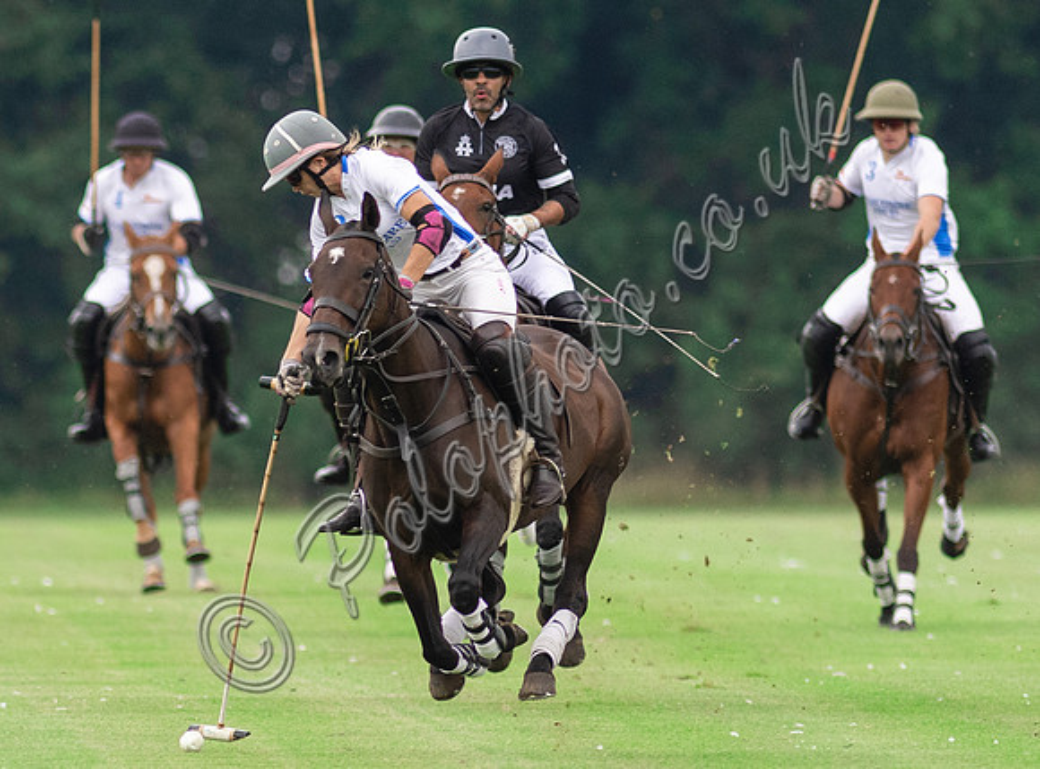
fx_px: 31698
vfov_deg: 1.4
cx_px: 130
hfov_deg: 1.9
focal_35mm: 1060
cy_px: 560
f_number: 3.2
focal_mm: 300
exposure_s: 1/1600
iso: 500
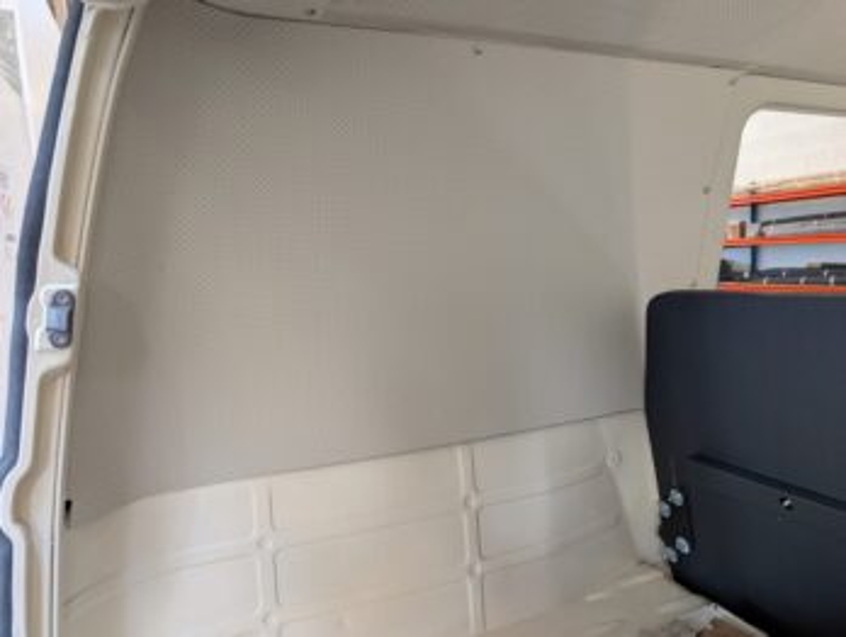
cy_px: 318
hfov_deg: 71.5
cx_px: 423
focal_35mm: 24
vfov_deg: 56.9
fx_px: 587
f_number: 1.68
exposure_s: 1/23.8
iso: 56
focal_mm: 6.9
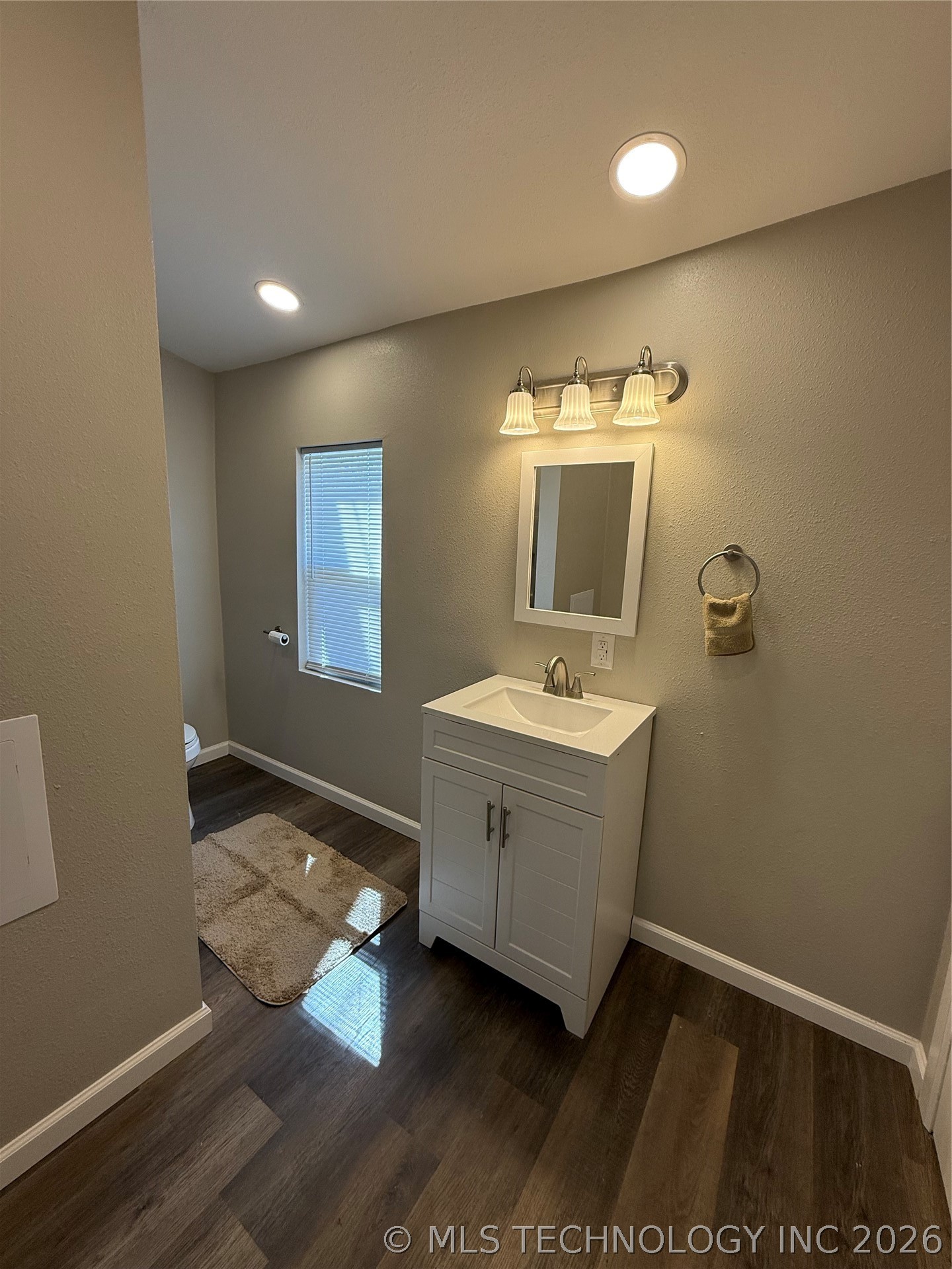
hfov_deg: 85.7
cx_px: 476
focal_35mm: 14
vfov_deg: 102.1
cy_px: 634
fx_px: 513
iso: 64
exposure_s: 1/123
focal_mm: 2.22
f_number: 2.2
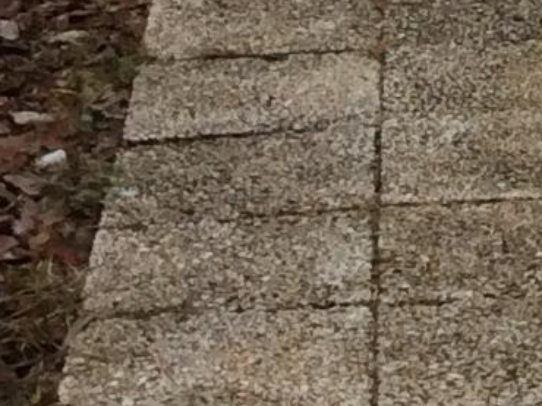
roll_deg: -1.8
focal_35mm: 224
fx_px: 3505
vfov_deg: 6.1
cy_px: -841
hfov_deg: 7.9
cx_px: 1494
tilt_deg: -4.3
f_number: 2.4
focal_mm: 3.3
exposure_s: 1/424
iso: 32
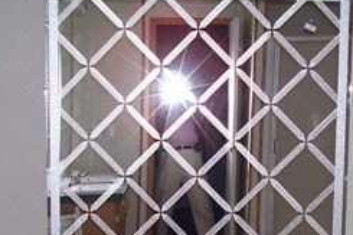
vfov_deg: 13.8
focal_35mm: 95
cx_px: 193
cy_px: 303
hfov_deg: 21.5
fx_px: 931
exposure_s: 1/60
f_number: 2.8
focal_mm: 6
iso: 140
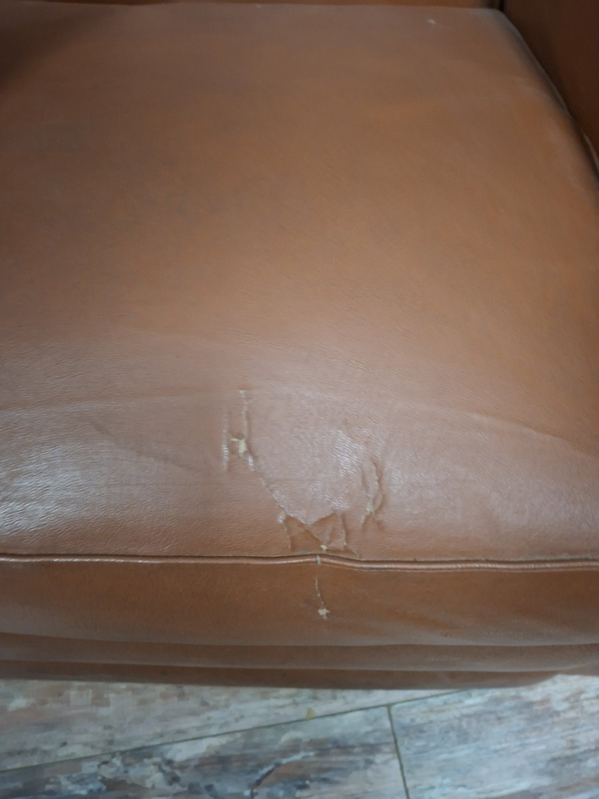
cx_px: 300
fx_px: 531
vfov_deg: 73.9
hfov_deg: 58.9
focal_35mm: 23
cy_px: 400
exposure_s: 1/20
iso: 1000
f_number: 1.8
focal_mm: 5.54
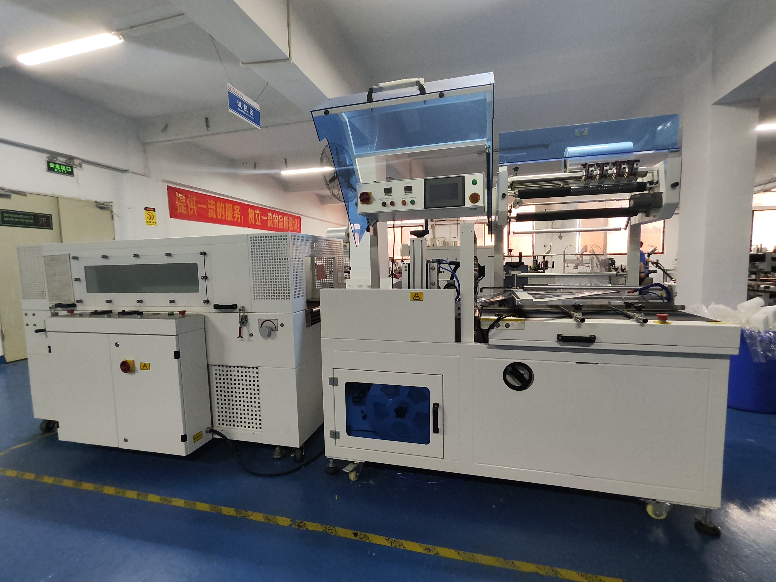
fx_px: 359
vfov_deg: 78.1
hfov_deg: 94.5
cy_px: 291
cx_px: 388
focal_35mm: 16
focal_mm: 1.65
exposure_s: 1/33.3
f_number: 2.2
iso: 189
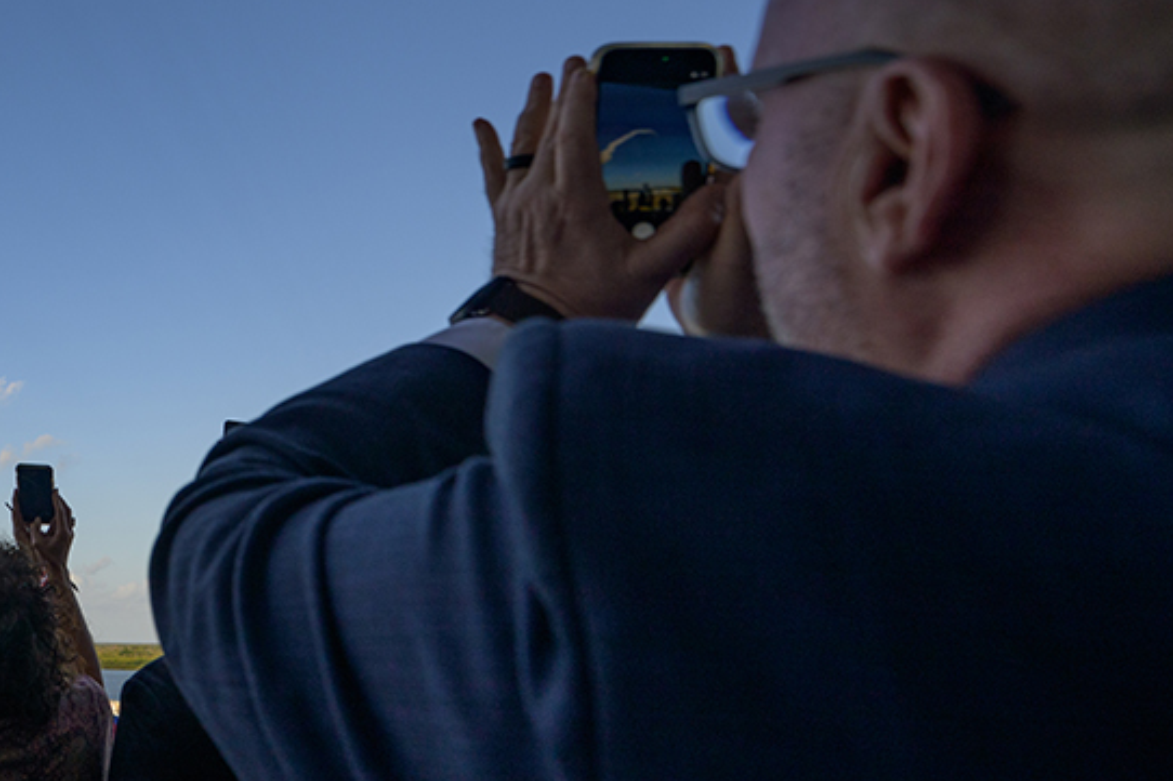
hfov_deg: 47.8
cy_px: 143
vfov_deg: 40.4
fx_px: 1010
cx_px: -45
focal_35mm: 31
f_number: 5
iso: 90
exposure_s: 1/1000
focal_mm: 14
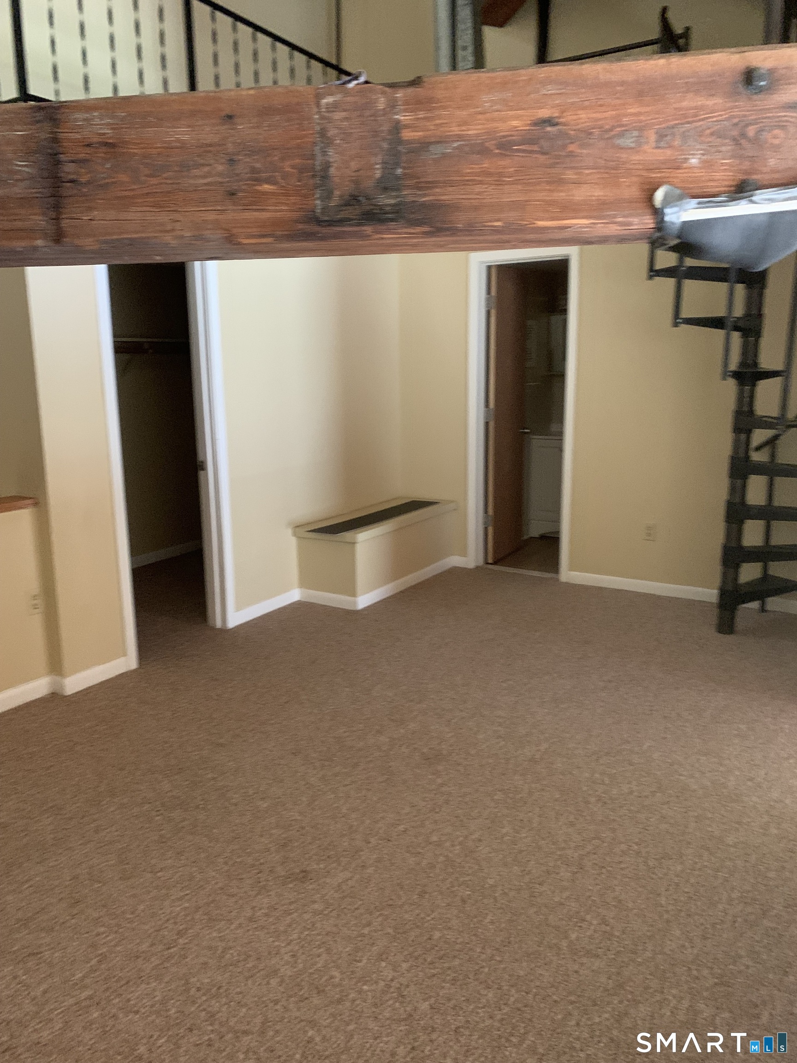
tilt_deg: -10.6
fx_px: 798
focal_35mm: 26
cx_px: 398
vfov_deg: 67.3
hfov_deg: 53.1
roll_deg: +0.7
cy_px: 532
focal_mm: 4.25
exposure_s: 1/30
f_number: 1.8
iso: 500
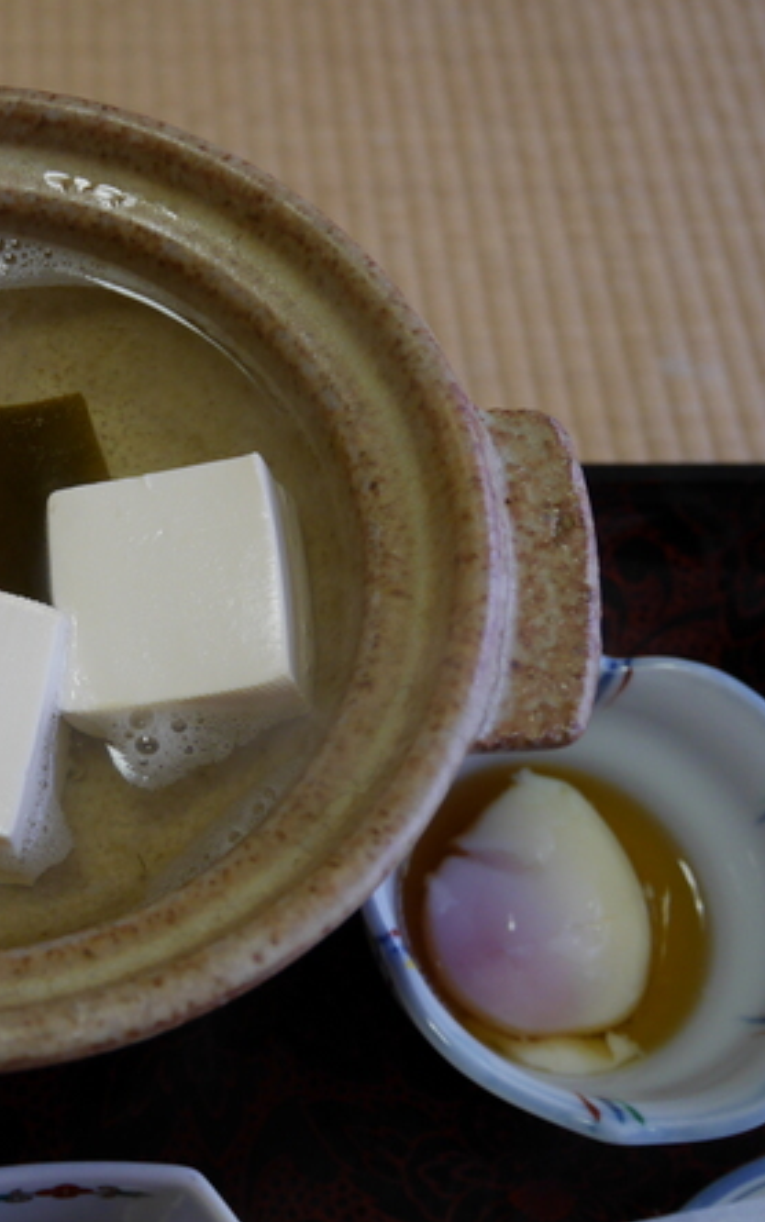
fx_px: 1433
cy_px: 607
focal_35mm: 43
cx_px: 50
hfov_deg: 28.5
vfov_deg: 46.2
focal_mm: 15
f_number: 3.8
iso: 800
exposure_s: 1/60
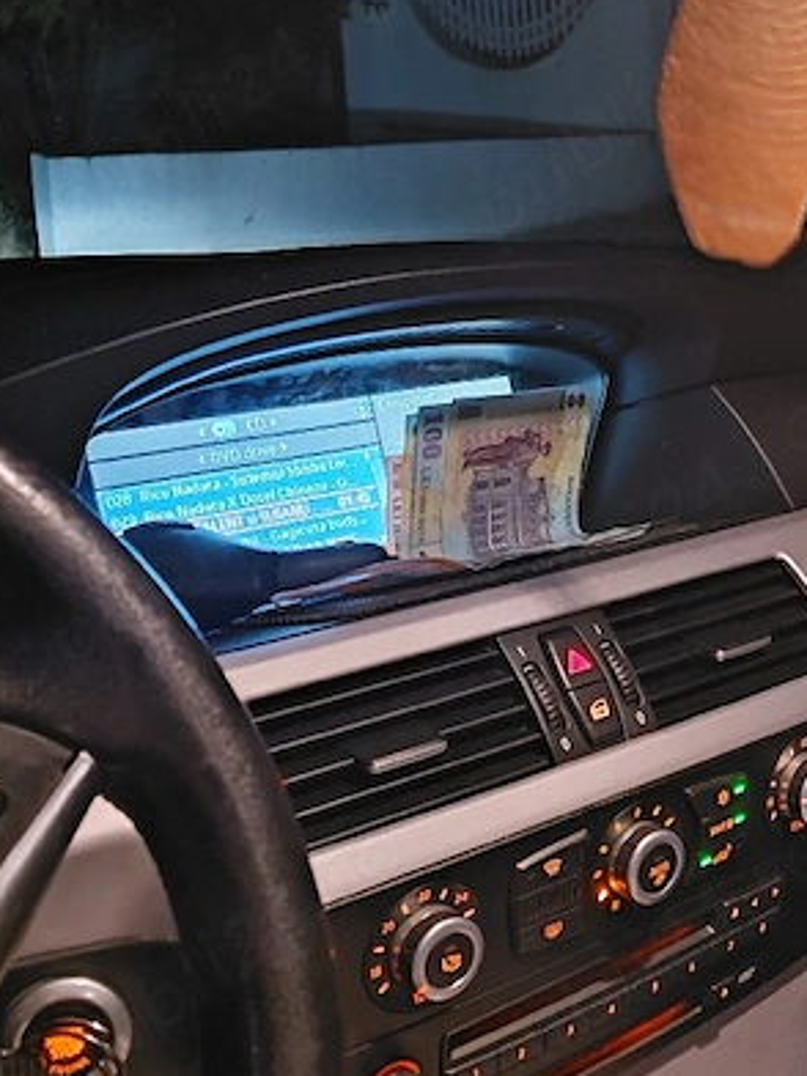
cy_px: 598
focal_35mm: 51
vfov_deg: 37.4
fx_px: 1585
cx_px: 760
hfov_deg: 27.3
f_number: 1.8
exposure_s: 1/8
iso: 1000
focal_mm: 4.69
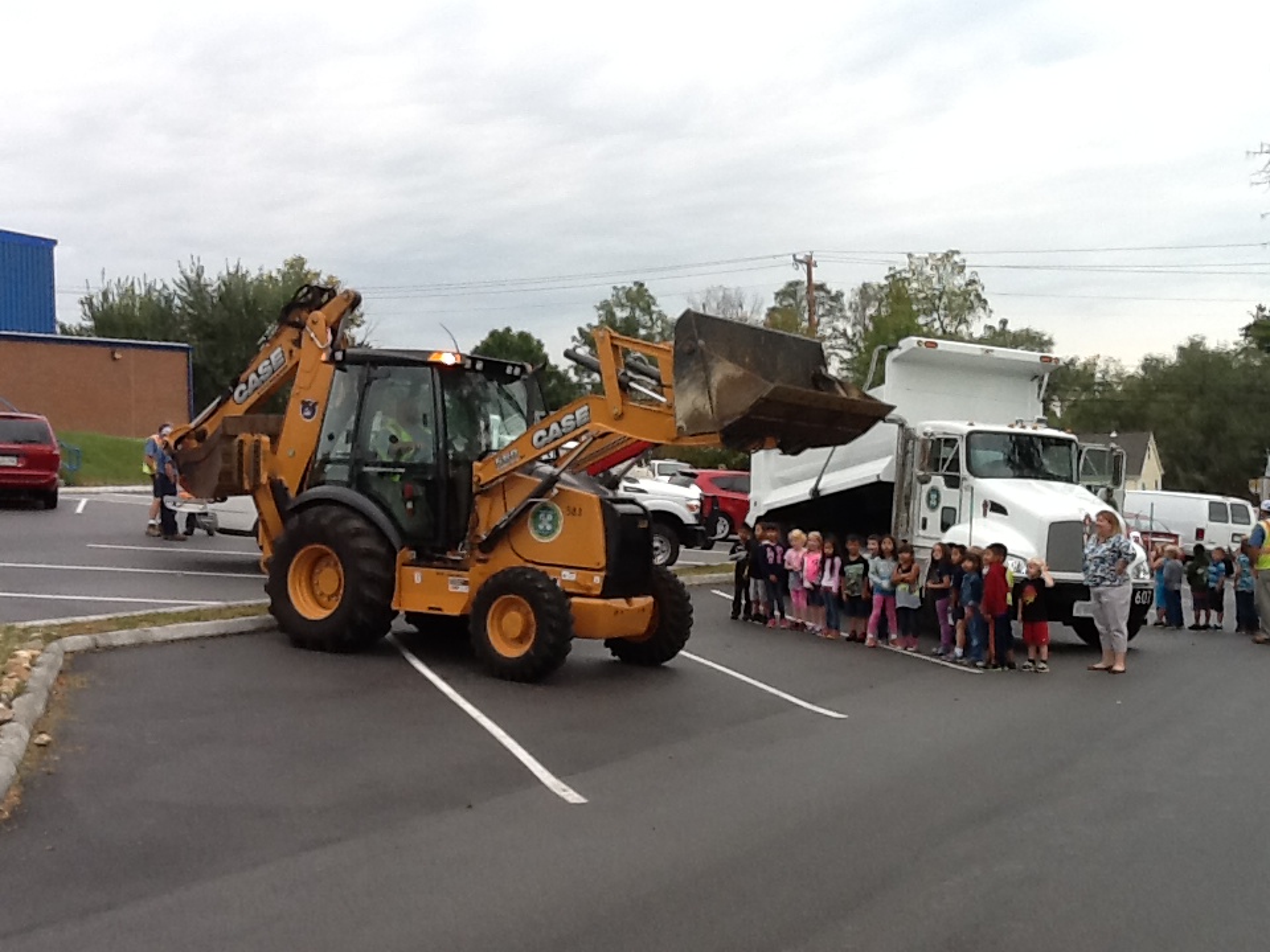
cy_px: 476
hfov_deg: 42.9
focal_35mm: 44
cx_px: 635
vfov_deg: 32.9
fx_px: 1614
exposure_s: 1/134
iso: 40
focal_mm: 2.03
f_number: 2.4
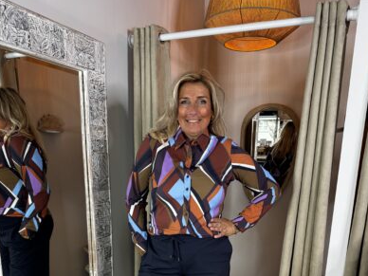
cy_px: 250
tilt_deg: -15.6
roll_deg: -1.1
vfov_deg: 39.7
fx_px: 351
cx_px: 187
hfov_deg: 55.4
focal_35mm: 33
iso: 200
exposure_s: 1/100
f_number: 1.78
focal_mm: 6.76
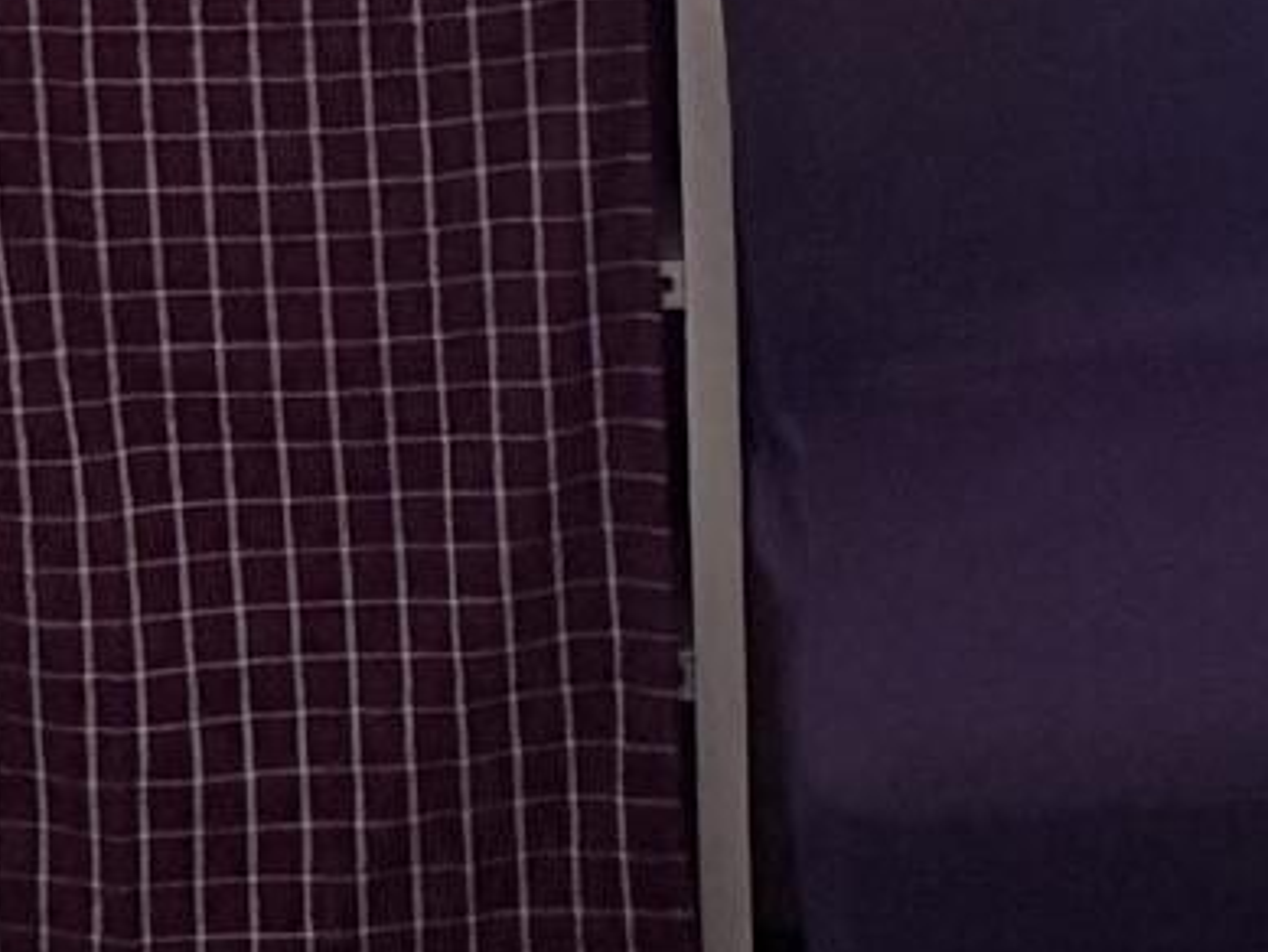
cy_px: -1131
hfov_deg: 10.7
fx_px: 6779
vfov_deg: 7.6
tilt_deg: -7.0
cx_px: 587
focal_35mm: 185
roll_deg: +1.5
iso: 1000
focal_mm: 6.76
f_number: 1.78
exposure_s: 1/40
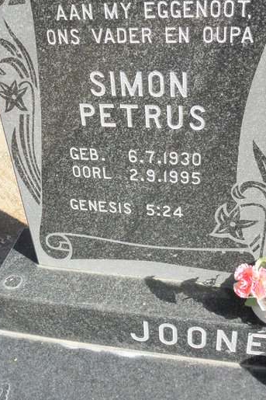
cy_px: 169
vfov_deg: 46.3
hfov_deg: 31.8
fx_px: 466
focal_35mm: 42
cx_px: 113
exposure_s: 1/1000
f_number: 4
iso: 200
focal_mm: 4.6
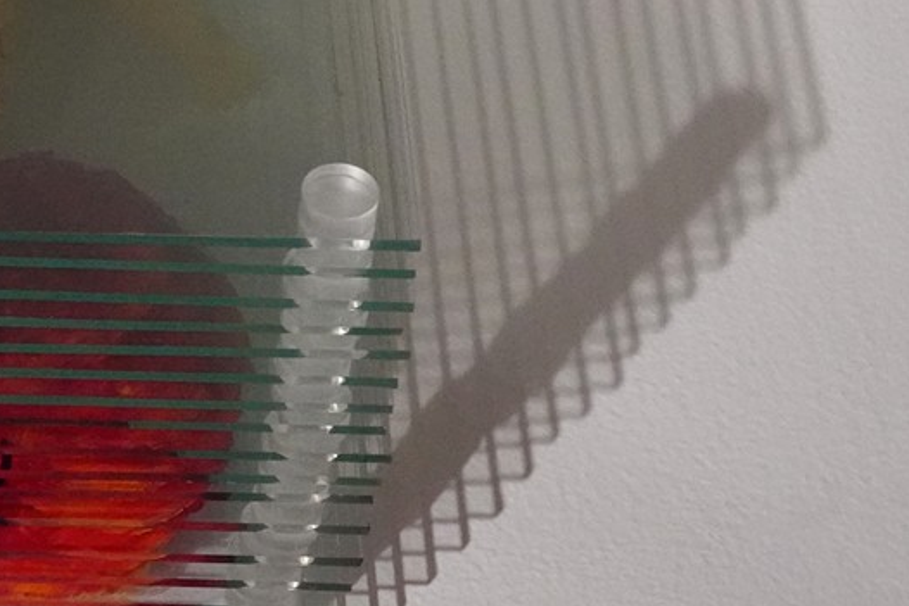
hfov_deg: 9.7
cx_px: -245
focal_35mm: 209
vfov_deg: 6.5
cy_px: -176
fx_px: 5278
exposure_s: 1/100
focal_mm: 55
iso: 6400
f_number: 13
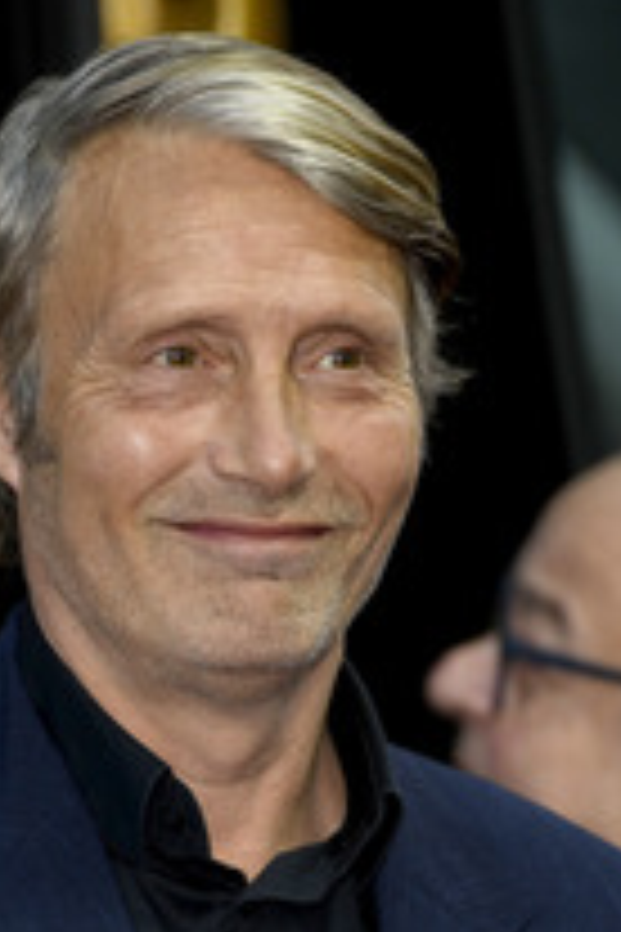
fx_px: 11255
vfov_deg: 4.7
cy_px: 653
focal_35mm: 435
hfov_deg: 3.2
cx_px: 214
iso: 640
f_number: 4
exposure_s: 1/400
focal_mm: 200
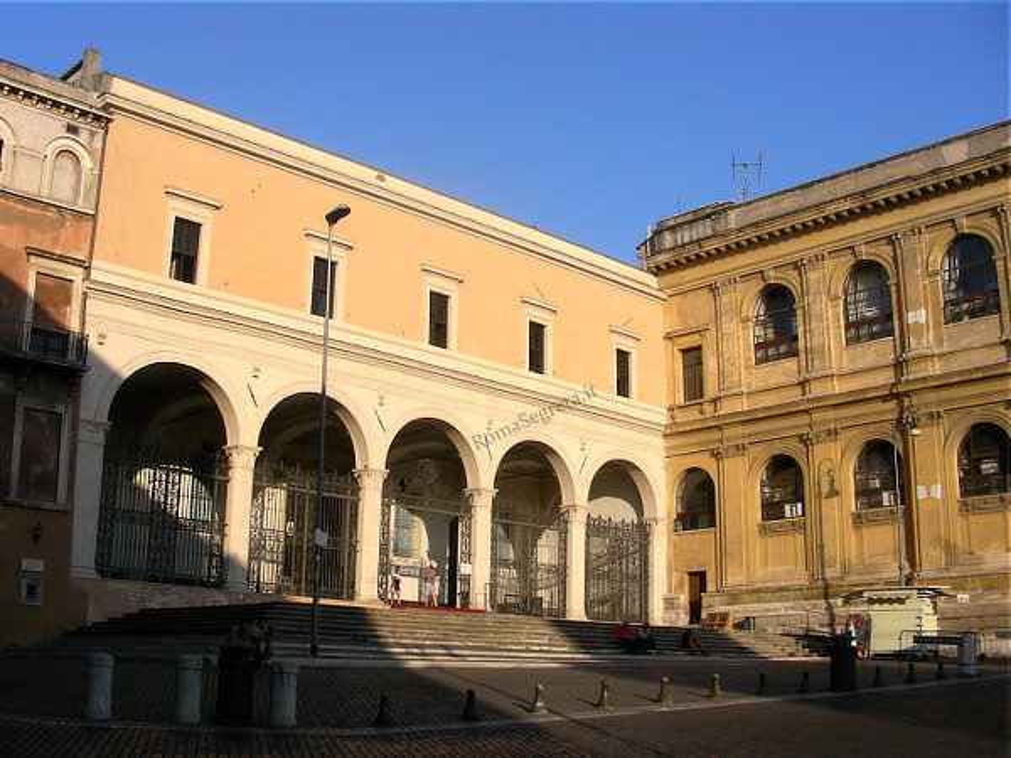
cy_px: 379
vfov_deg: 37.7
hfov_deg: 49.0
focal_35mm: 38
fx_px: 1110
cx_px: 506
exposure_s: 1/784
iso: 50
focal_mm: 6.3
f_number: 4
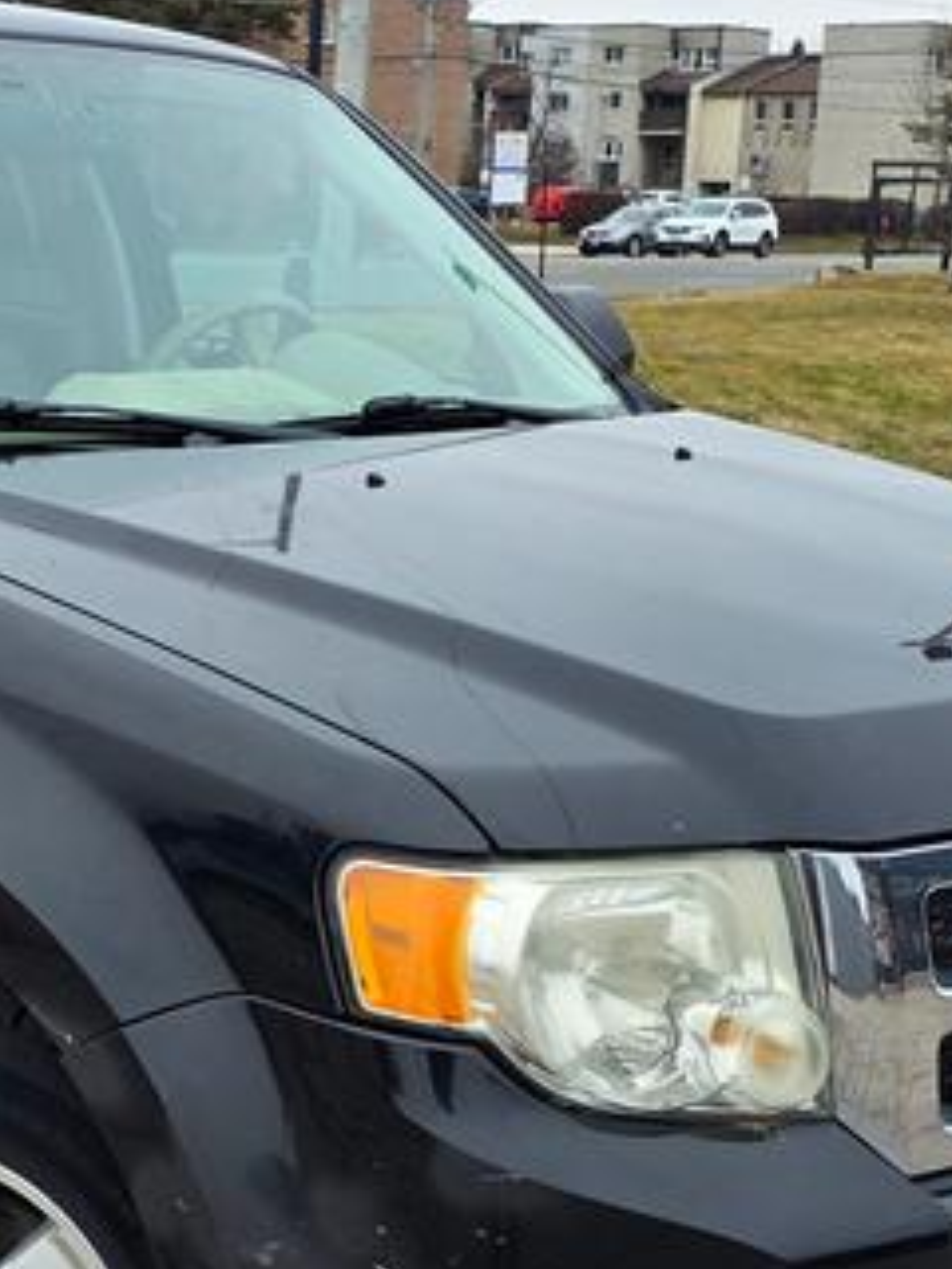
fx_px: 2530
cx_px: 151
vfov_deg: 28.0
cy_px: 809
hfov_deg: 21.0
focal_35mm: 69
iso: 25
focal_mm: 6.25
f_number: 1.7
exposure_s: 1/359
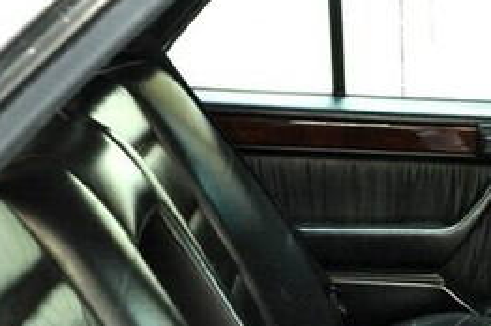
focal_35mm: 83
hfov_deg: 23.1
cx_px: 540
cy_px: 405
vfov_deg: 15.7
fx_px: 1131
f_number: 5.6
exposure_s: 1/30
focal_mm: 22
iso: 1600
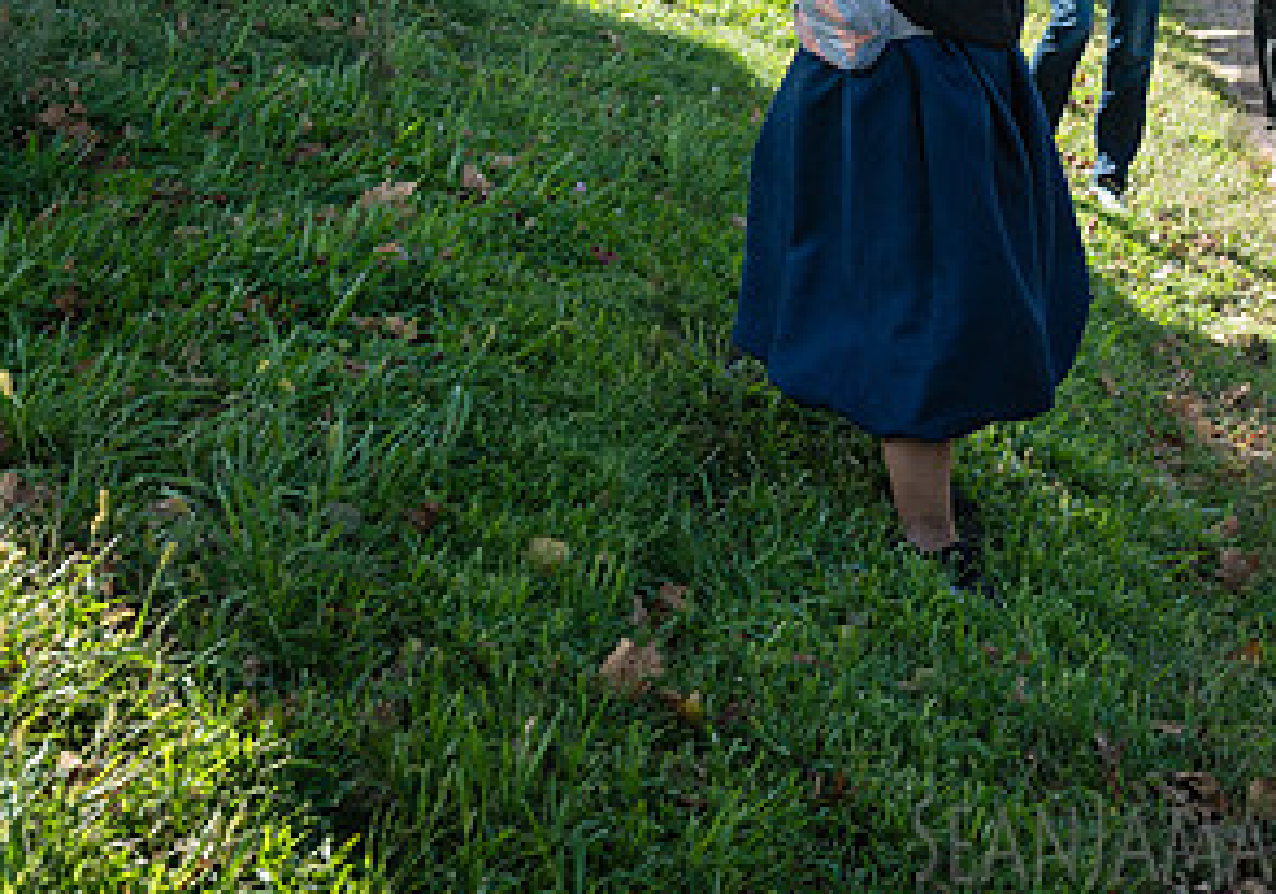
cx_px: 1006
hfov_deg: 21.3
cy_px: 32
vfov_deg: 15.0
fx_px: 3349
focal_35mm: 93
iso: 500
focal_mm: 40
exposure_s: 1/1000
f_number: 4.5
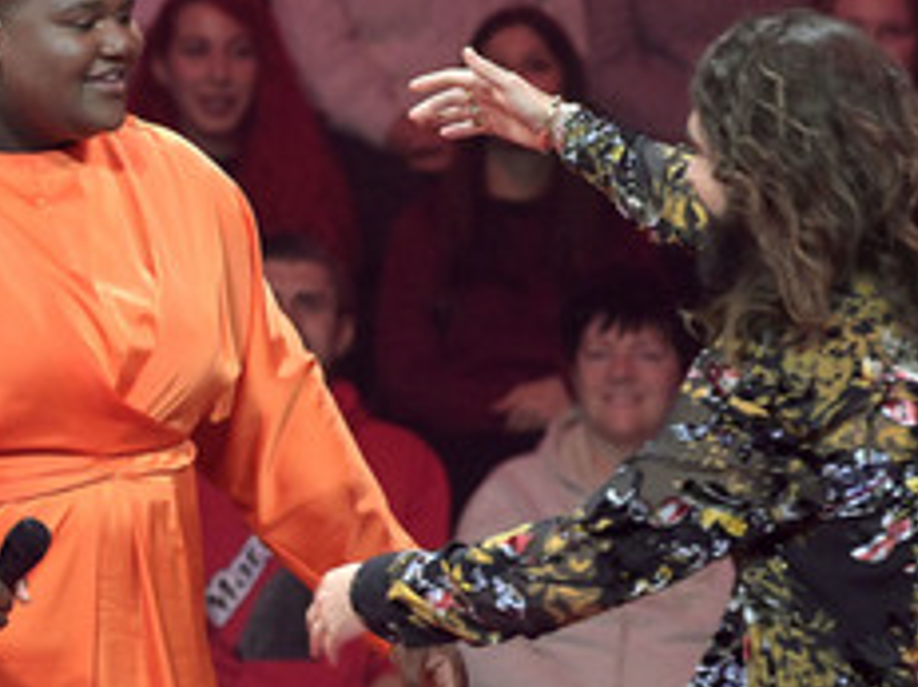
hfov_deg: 3.4
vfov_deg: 2.6
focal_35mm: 582
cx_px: 58
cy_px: 369
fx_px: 15426
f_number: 5.6
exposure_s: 1/400
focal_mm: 310
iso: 12800
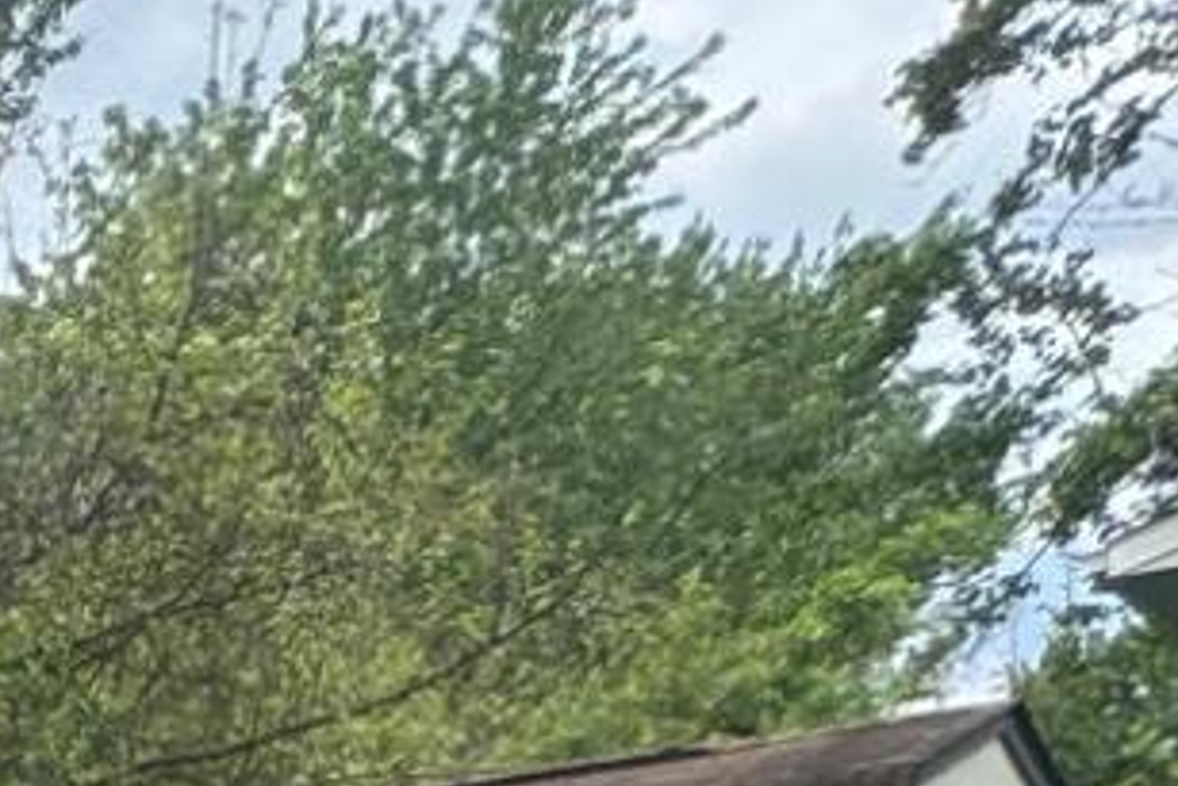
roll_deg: +3.7
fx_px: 3175
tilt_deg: -16.9
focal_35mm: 97
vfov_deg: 10.4
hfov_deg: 14.3
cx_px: -1638
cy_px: 2293
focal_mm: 2.22
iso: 40
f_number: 2.2
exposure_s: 1/448
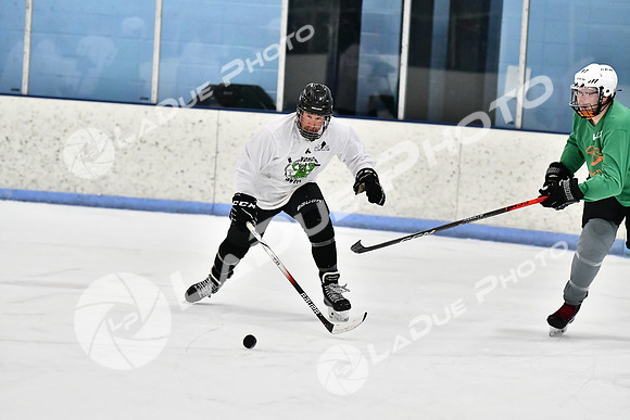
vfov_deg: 6.1
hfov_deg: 9.1
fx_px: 3938
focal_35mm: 225
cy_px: 210
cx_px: 315
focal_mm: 150
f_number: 2.8
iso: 6400
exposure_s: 1/1600
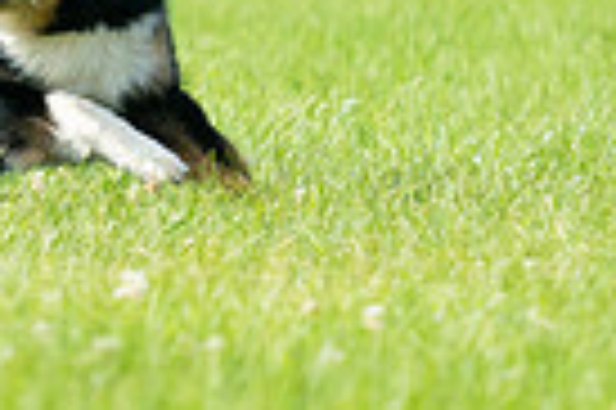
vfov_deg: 1.0
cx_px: -283
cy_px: -241
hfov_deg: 1.6
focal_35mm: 1321
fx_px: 22577
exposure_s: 1/4000
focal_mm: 312
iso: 2000
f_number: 6.3
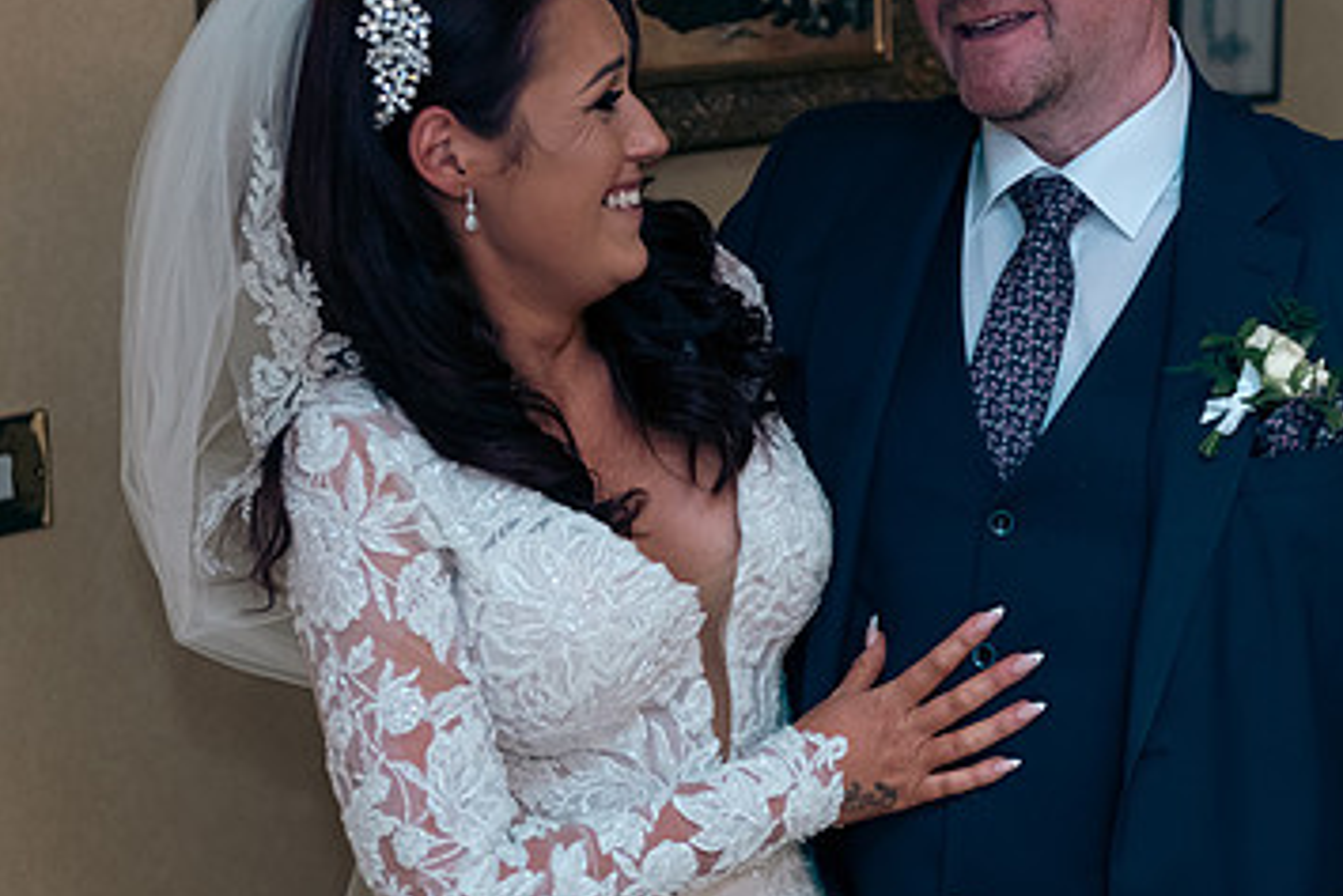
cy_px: 312
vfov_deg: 16.1
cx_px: 881
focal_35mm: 85
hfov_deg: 23.8
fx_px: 3172
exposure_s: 1/160
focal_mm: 52
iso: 640
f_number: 3.5
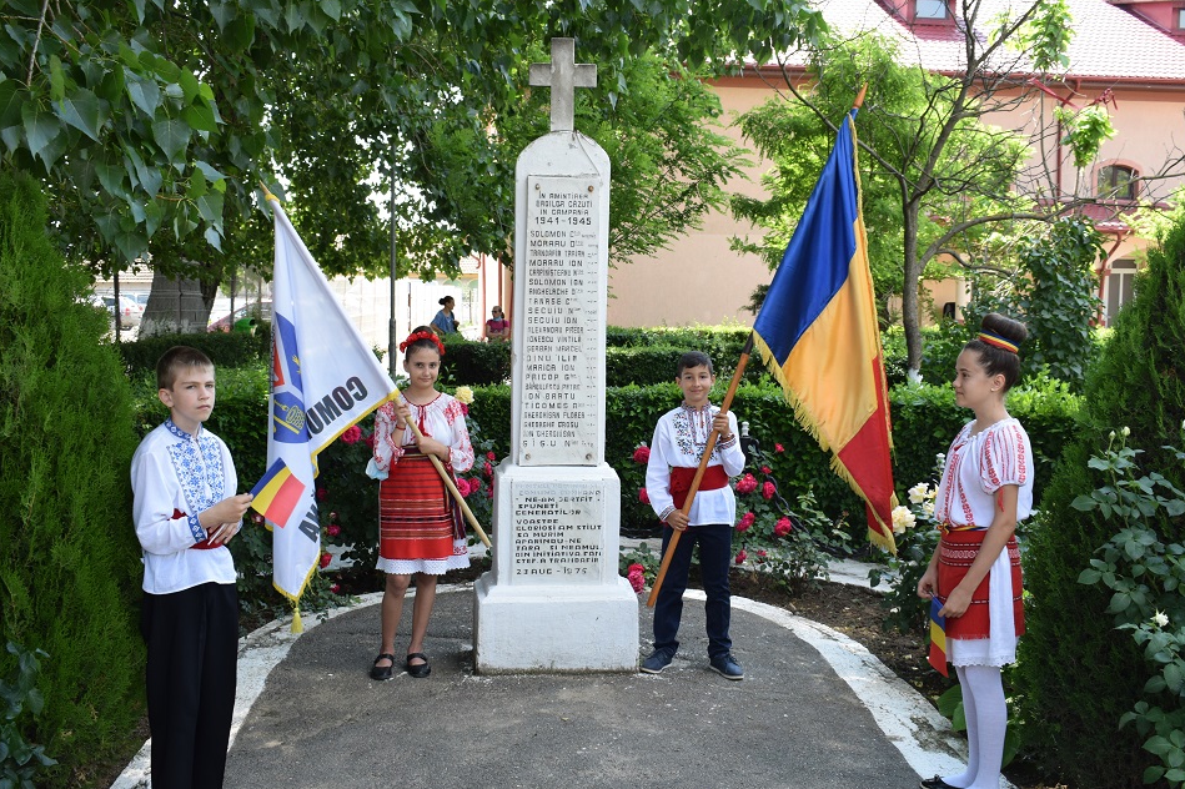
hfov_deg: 49.0
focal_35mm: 40
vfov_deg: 33.8
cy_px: 402
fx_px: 1301
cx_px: 601
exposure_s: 1/200
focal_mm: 25
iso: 400
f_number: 7.1
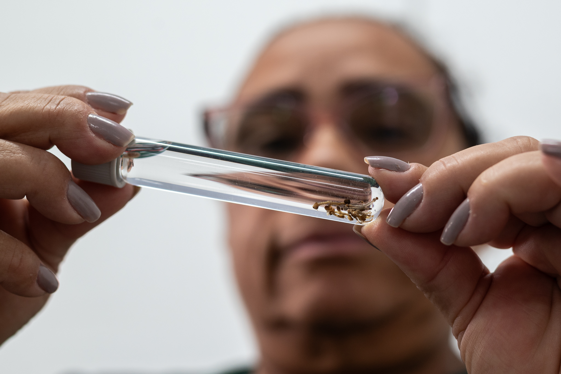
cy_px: 201
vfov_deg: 19.6
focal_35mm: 70
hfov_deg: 28.9
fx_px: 1085
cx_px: 344
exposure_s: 1/50
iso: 400
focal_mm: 50
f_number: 4
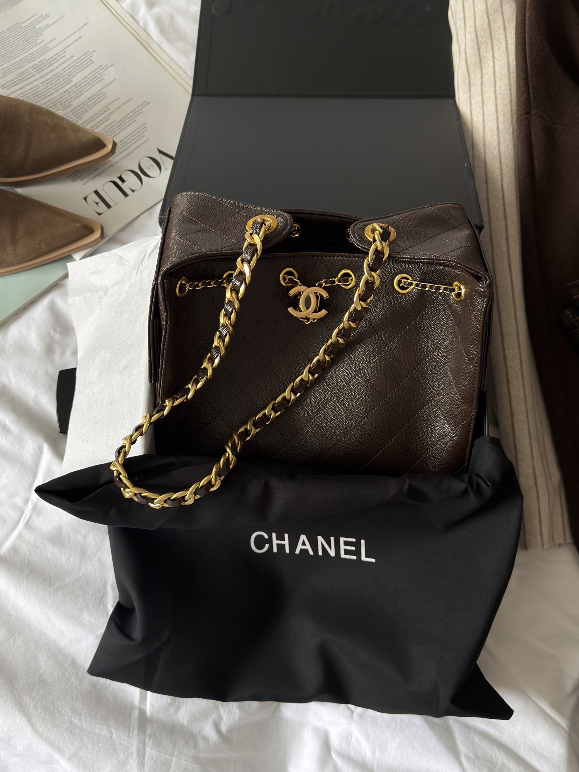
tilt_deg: -76.5
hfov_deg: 40.7
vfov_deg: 52.6
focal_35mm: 35
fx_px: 781
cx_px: 290
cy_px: 386
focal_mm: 6.76
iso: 160
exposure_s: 1/60
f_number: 1.78
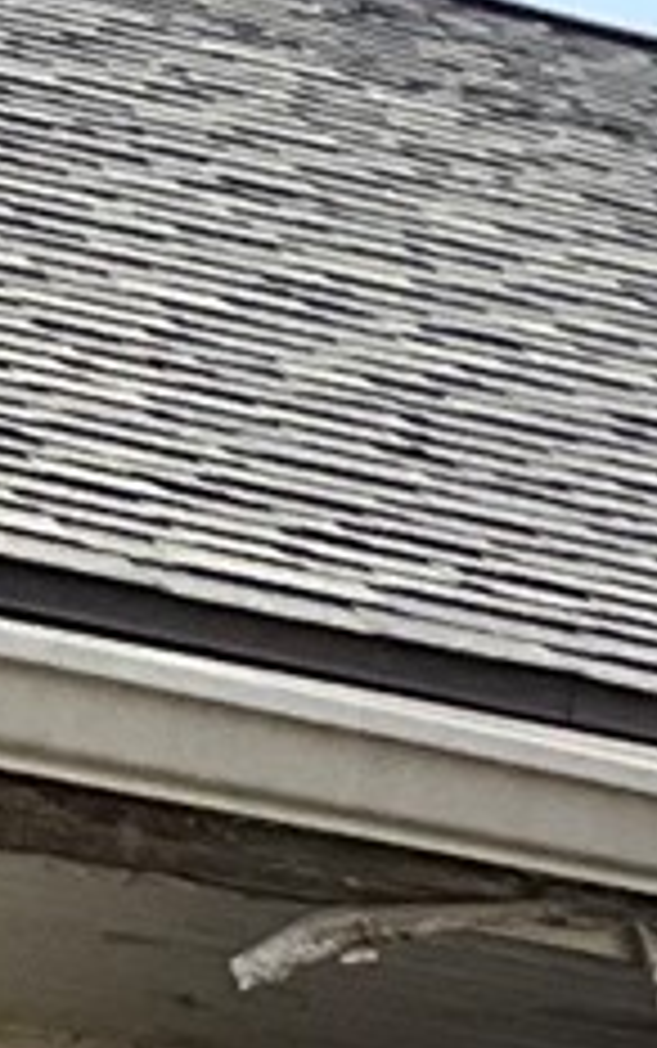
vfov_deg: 6.9
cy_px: 3220
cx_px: 3645
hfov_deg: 4.1
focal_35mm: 270
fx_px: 7721
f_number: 1.8
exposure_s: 1/635
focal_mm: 3
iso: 25
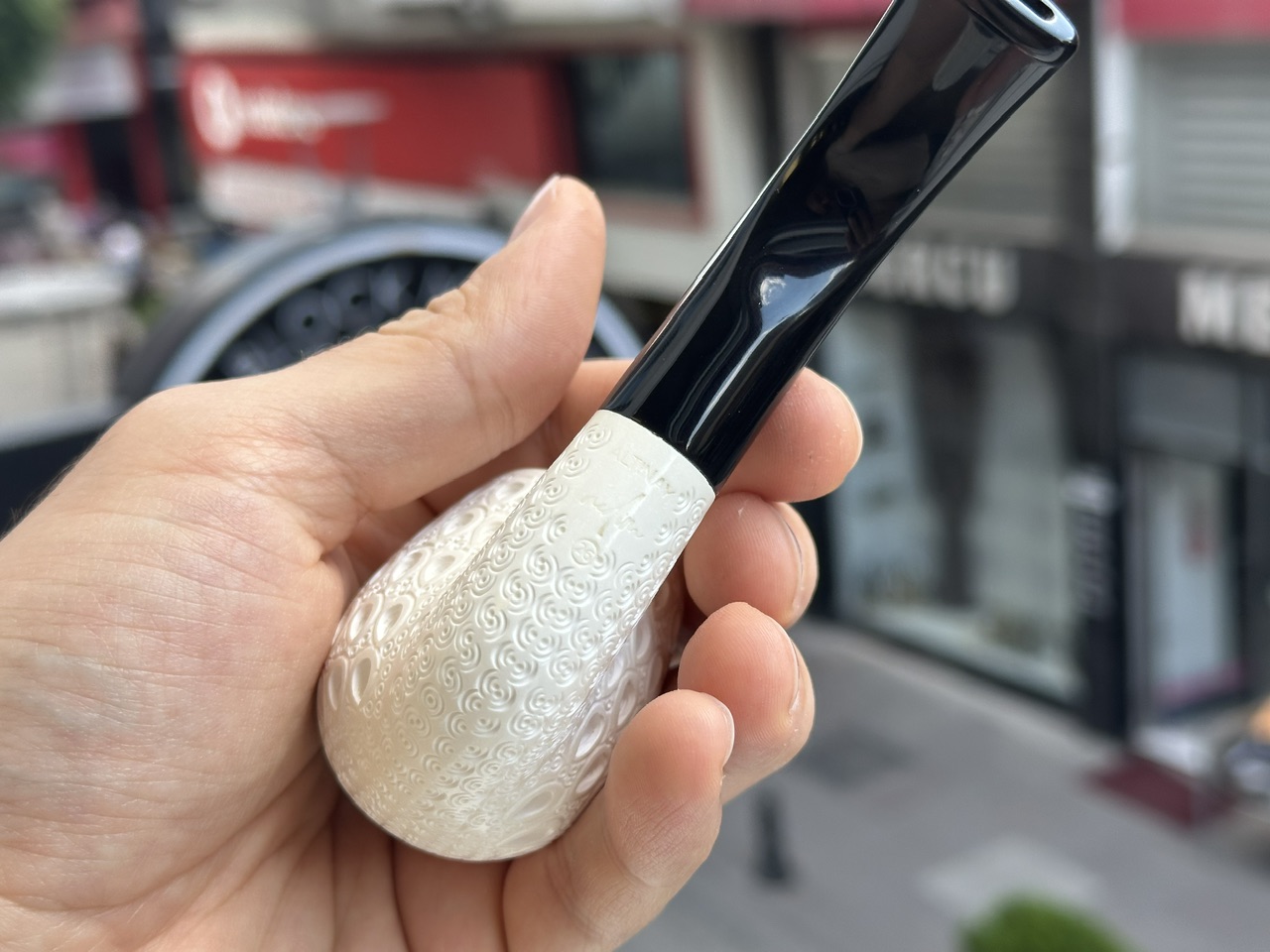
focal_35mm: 48
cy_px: 476
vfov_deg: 30.3
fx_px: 1761
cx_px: 635
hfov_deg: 39.7
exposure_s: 1/478
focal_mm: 6.86
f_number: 1.78
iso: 64
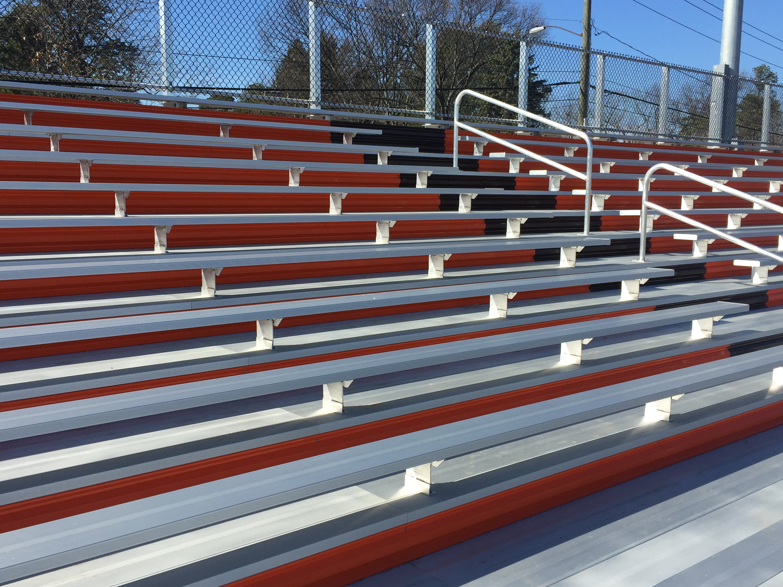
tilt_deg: -7.7
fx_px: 814
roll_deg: -1.7
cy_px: 298
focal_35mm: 36
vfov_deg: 39.7
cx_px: 386
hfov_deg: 51.4
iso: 32
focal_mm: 4.15
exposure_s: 1/1799
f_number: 2.2
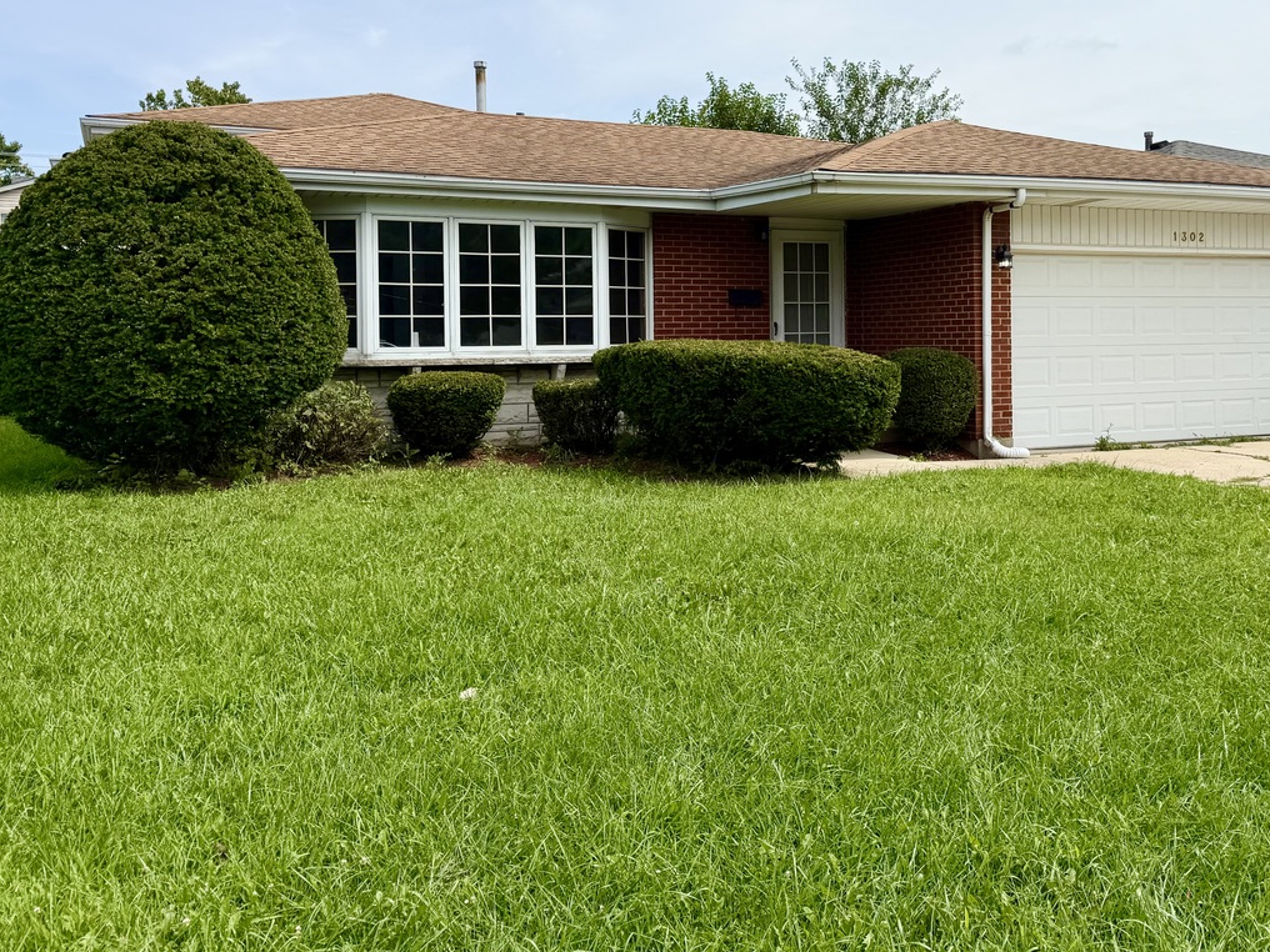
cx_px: 821
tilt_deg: +0.1
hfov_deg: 53.1
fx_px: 1247
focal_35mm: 34
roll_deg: +0.7
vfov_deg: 41.3
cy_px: 327
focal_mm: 6.76
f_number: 1.78
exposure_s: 1/6711
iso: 80
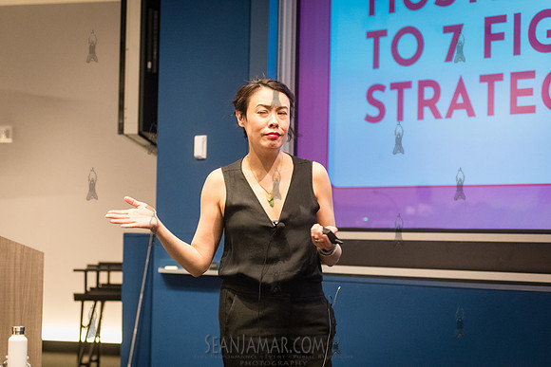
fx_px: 1225
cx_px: 276
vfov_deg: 17.1
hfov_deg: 25.4
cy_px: 184
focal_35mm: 80
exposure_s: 1/250
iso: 5000
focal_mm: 80
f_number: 4
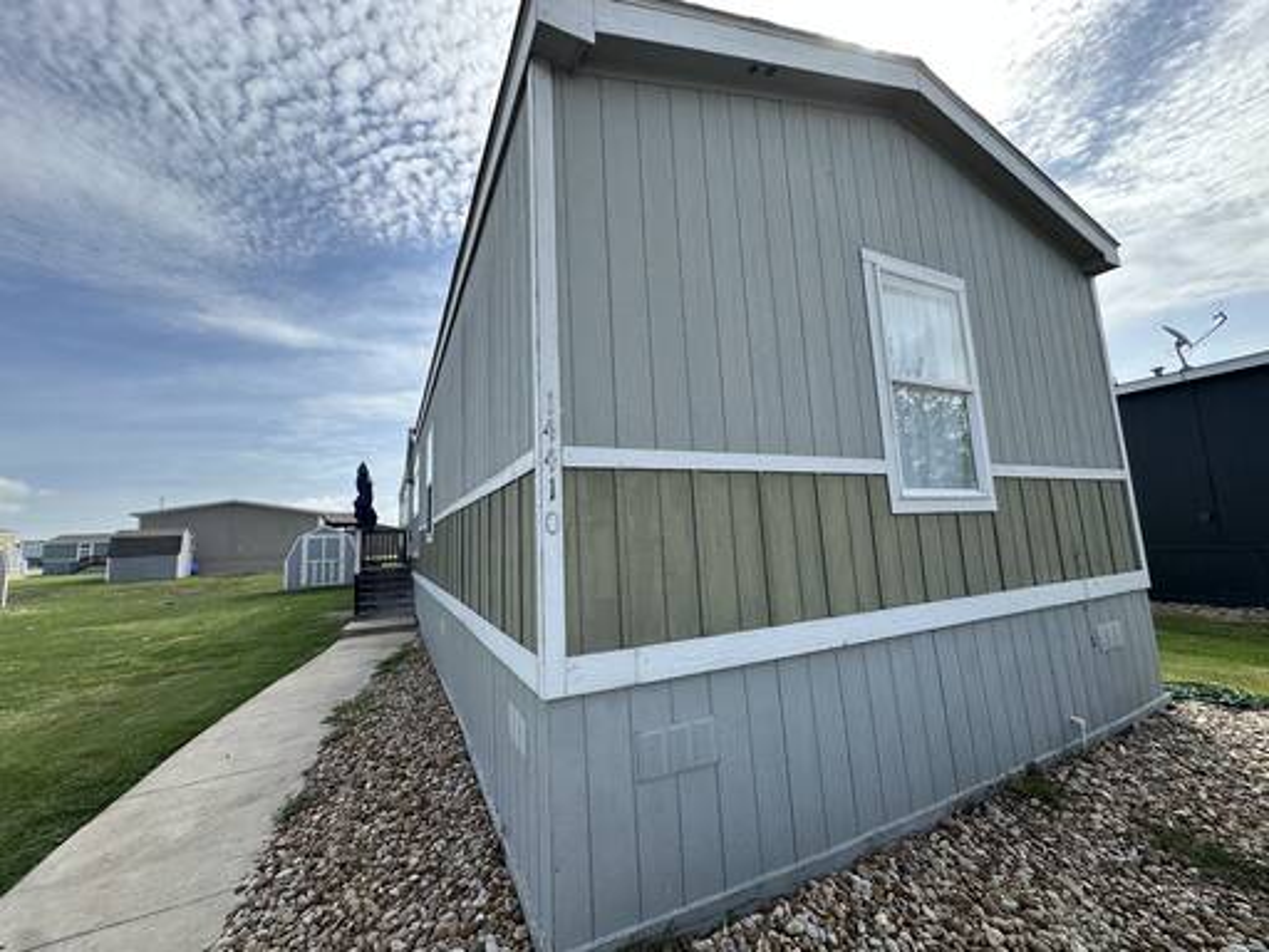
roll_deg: +1.9
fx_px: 513
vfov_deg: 85.7
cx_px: 634
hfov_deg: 102.1
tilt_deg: +7.1
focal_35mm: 14
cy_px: 476
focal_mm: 2.22
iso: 50
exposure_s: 1/1043
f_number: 2.2
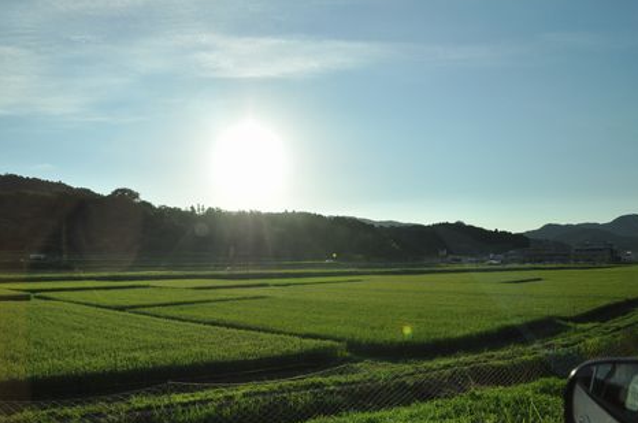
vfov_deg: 44.8
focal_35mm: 29
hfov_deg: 63.7
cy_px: 215
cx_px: 318
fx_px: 513
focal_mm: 18
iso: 400
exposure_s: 1/4000
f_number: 5.6
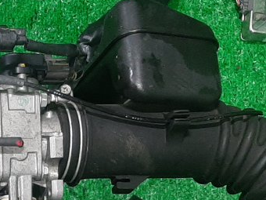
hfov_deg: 16.5
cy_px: 304
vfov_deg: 12.7
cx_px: -120
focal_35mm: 110
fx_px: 845
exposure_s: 1/50
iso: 153
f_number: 1.7
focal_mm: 3.93
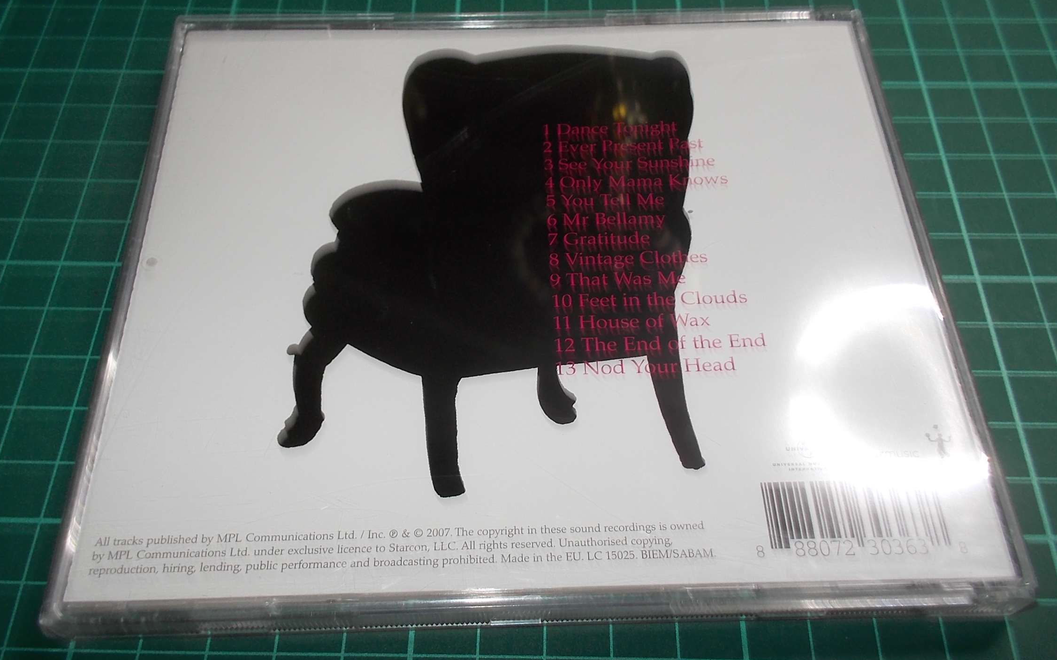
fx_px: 893
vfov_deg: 40.6
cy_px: 336
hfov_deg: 61.2
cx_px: 530
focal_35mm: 31
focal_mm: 4.1
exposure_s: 1/30
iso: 80
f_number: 3.3
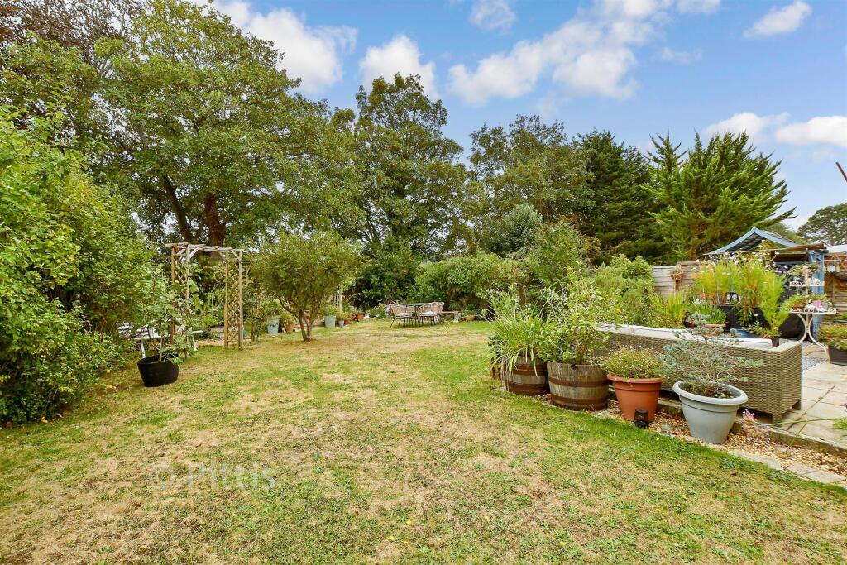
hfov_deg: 100.4
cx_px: 424
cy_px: 282
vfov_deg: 77.3
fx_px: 353
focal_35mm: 15
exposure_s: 1/200
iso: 160
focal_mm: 10
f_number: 8
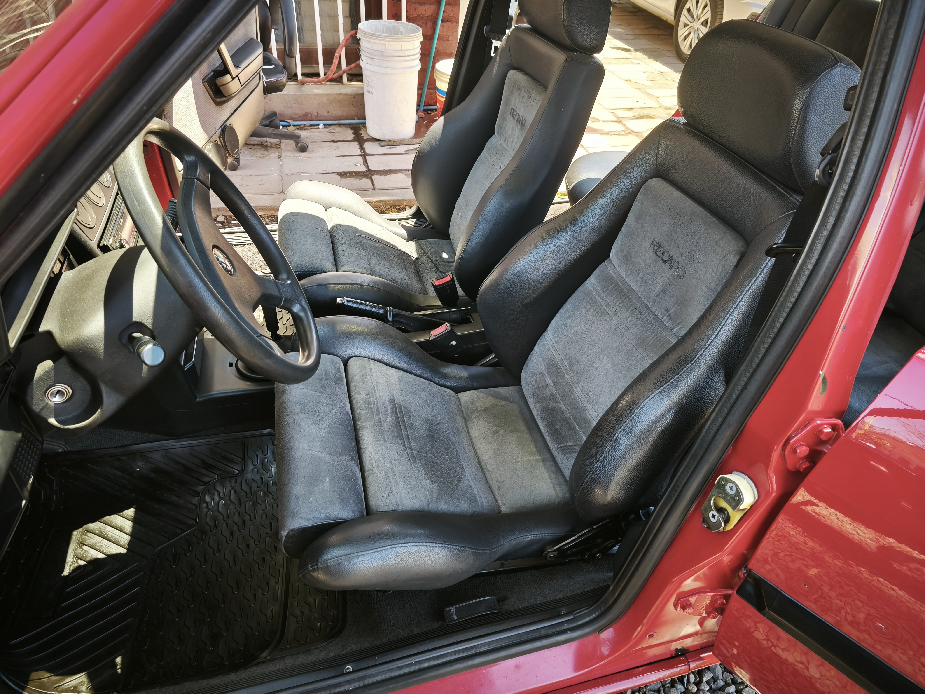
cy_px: 347
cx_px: 462
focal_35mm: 23
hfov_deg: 73.9
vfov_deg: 58.9
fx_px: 615
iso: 320
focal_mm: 5.35
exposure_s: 1/100
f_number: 1.7
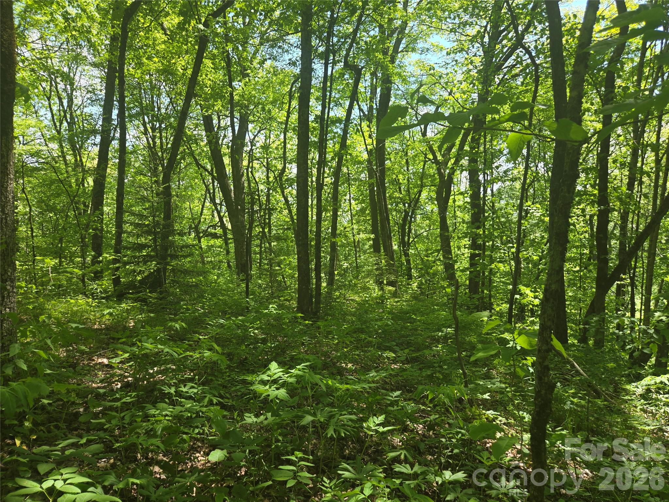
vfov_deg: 58.9
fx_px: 445
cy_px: 251
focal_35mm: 23
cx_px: 334
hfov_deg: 73.9
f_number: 1.8
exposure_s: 1/261
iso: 25
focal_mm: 5.4
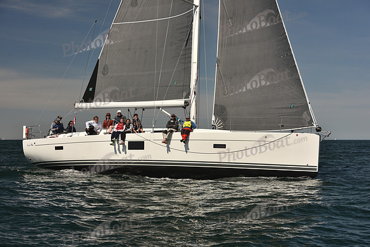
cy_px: 124
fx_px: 720
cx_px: 185
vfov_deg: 19.5
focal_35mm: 70
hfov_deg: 28.8
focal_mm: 70
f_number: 8
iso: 250
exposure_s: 1/640
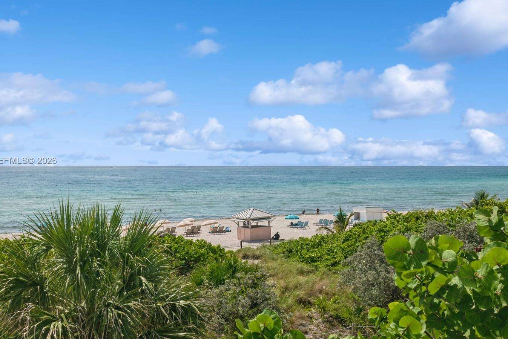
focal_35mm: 38
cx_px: 241
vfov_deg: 35.1
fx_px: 536
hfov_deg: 50.7
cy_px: 161
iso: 200
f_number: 10
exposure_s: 1/1000
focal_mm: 32
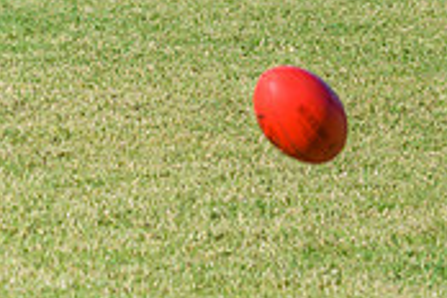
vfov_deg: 1.8
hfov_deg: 2.7
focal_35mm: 748
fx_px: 9287
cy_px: -143
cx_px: 782
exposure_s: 1/2000
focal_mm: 200
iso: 800
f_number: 8
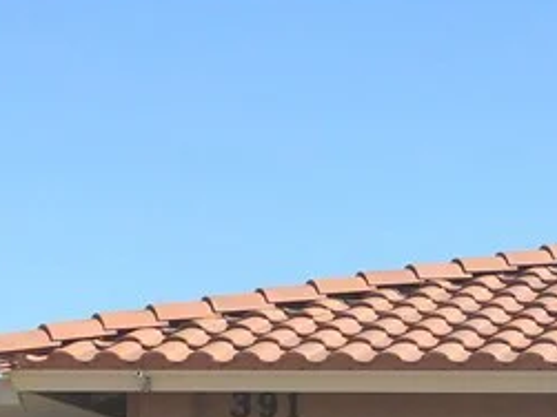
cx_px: 845
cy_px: 501
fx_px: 2364
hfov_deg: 12.7
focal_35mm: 147
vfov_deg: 9.9
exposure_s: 1/500
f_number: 7
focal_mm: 6.3
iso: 125
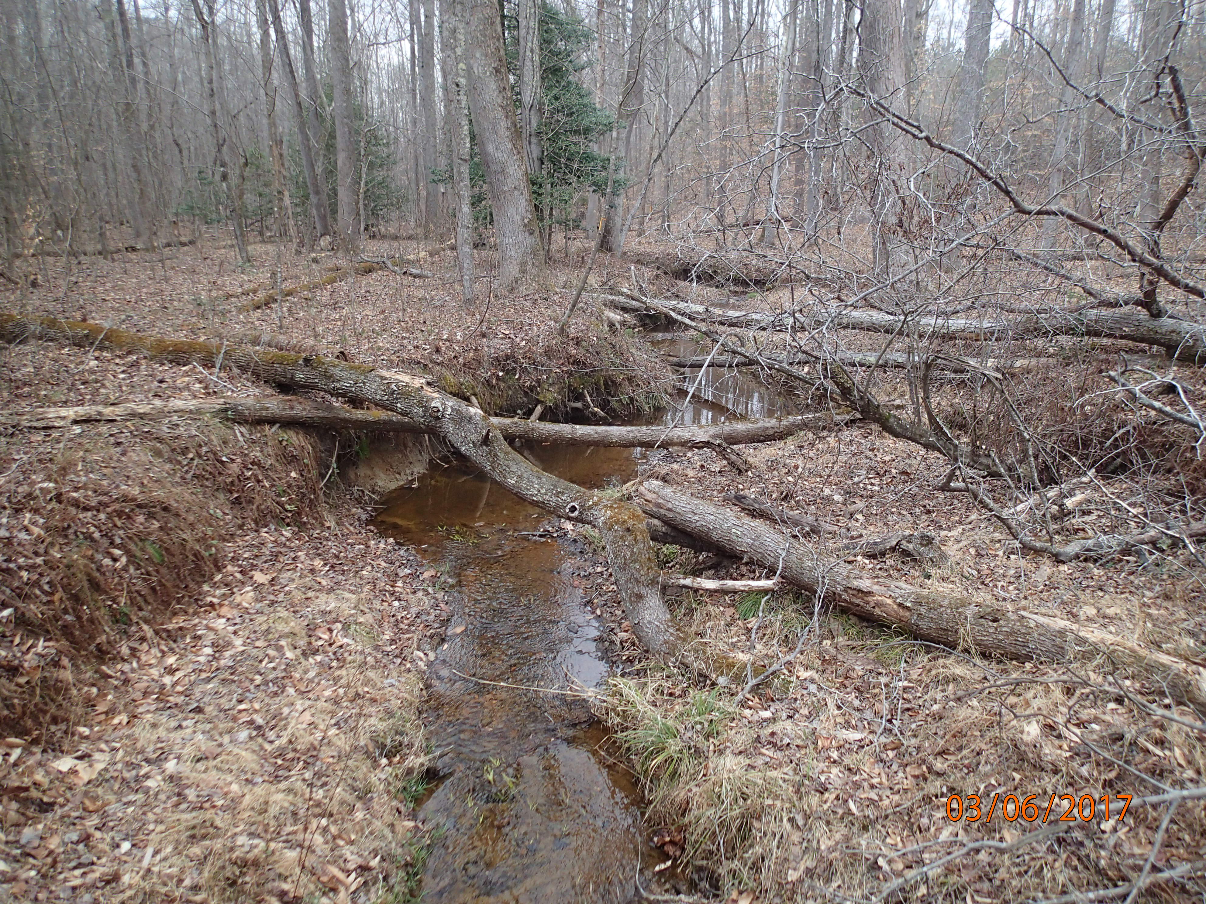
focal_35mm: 25
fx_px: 871
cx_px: 603
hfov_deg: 69.4
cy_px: 452
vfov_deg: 54.9
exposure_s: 1/640
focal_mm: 4.5
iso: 200
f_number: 2
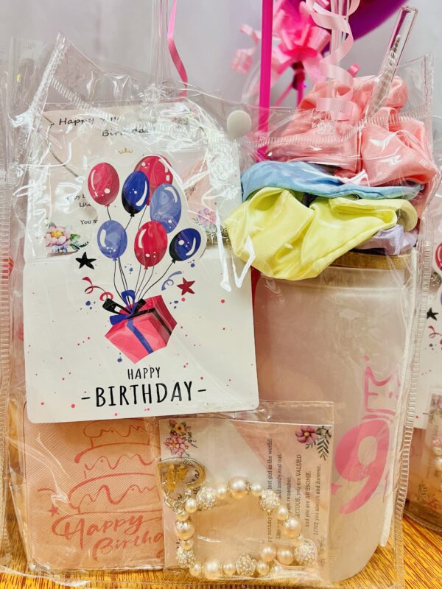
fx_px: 443
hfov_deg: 53.1
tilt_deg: -9.0
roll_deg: -3.3
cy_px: 294
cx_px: 221
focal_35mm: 26
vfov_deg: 67.3
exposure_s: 1/60
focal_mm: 5.7
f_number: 1.5
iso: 125
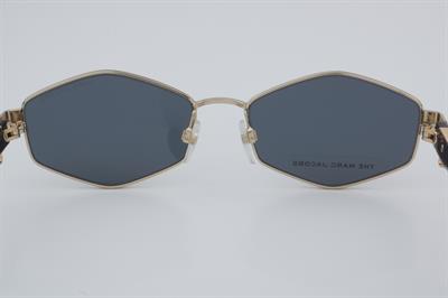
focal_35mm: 75
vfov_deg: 18.2
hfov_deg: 27.0
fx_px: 933
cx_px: 224
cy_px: 149
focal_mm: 50
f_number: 32
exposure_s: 1/4
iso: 100
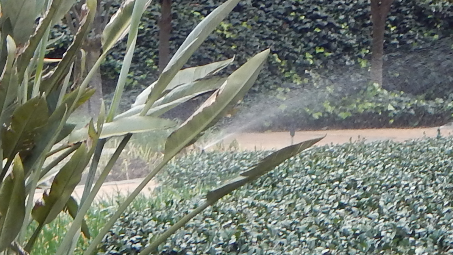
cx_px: 214
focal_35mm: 256
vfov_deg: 4.7
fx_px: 3075
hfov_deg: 8.4
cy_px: -136
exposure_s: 1/100
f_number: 4
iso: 125
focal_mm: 10.9
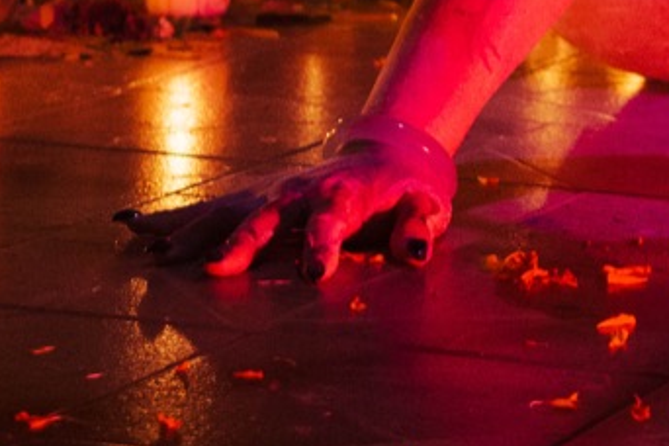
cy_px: -376
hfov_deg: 10.7
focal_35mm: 187
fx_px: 3475
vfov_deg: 7.1
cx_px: 921
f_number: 2.8
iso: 2000
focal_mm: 26
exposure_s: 1/40
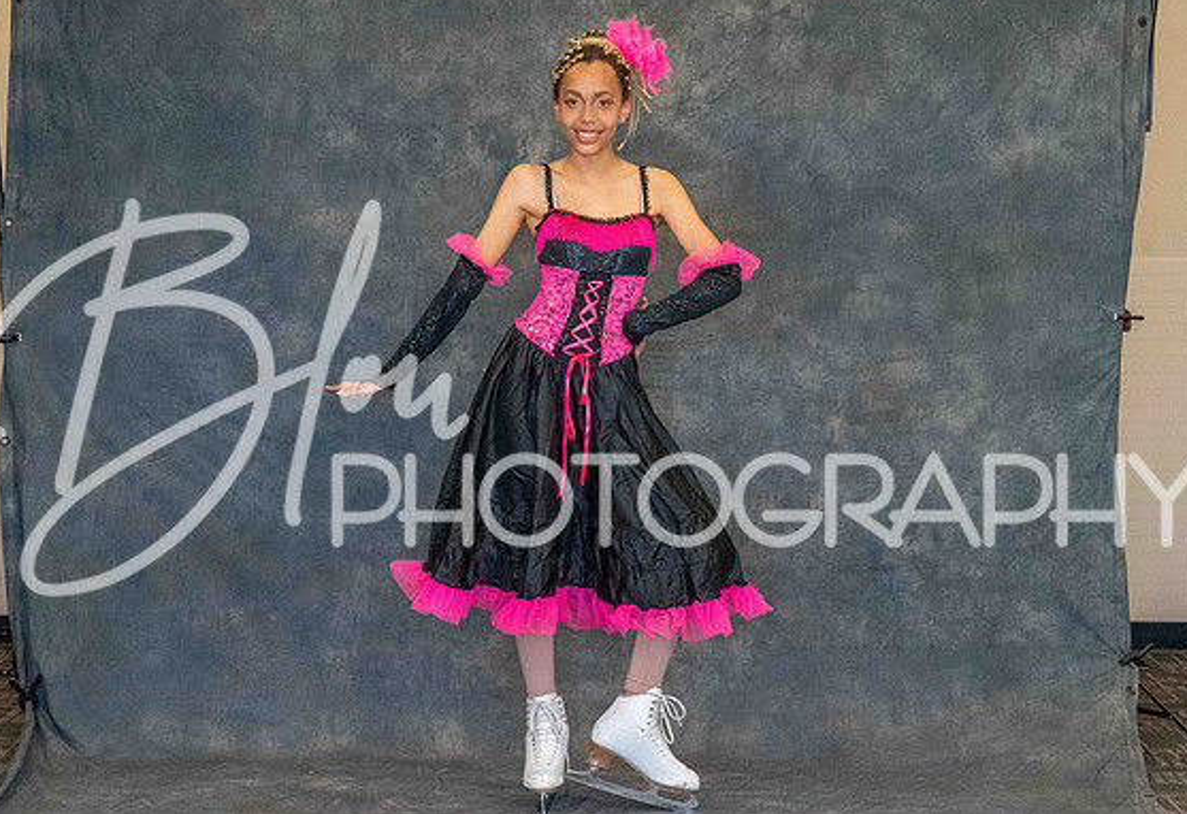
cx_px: 536
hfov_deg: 21.3
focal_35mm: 95
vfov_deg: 14.7
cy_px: 393
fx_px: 3160
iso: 25600
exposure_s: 1/250
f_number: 9
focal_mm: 85
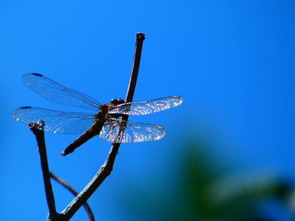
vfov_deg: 1.3
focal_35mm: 1169
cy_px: 110
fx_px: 9964
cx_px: 148
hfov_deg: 1.7
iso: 80
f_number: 5.8
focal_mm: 209.4
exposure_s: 1/640
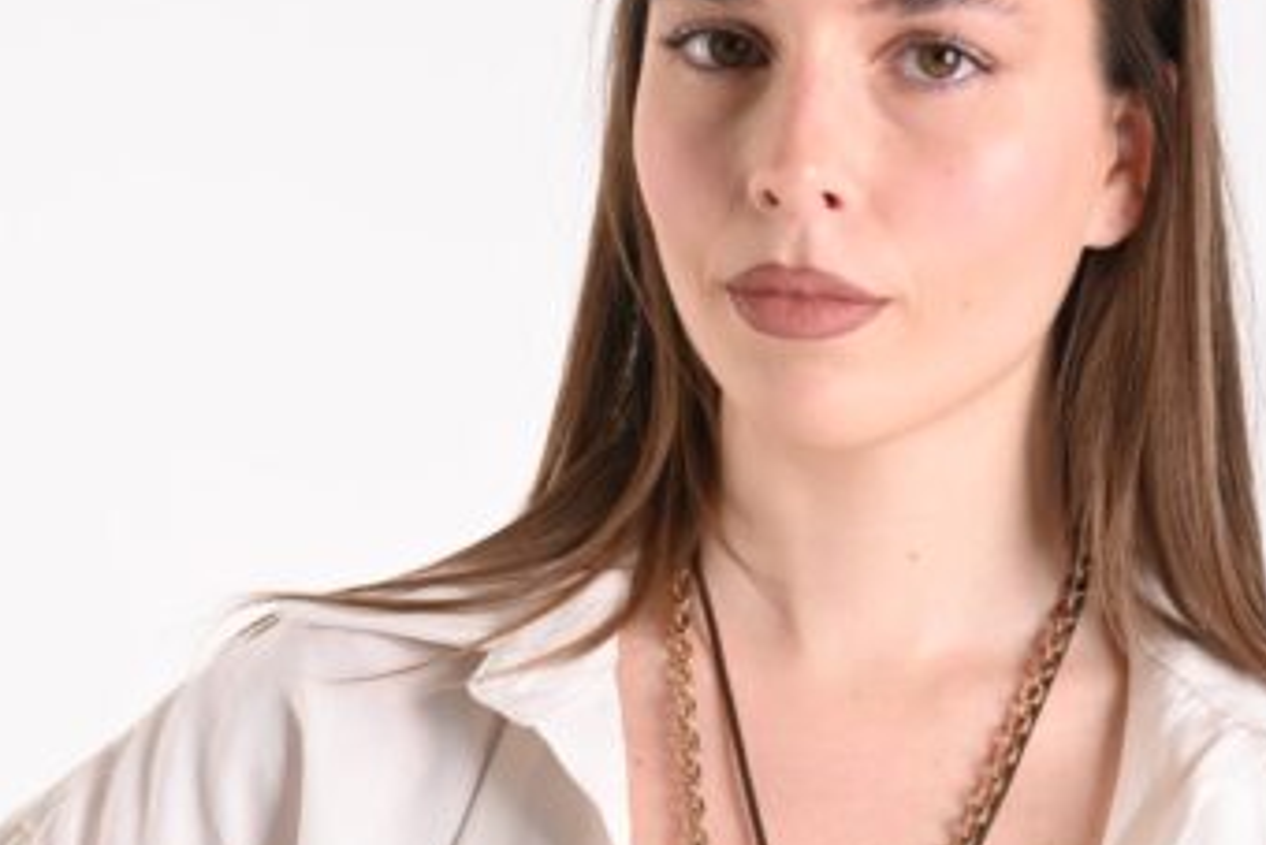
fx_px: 3729
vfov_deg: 12.8
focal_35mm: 106
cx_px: 763
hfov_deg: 19.2
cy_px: 865
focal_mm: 48
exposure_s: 1/125
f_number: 9
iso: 125
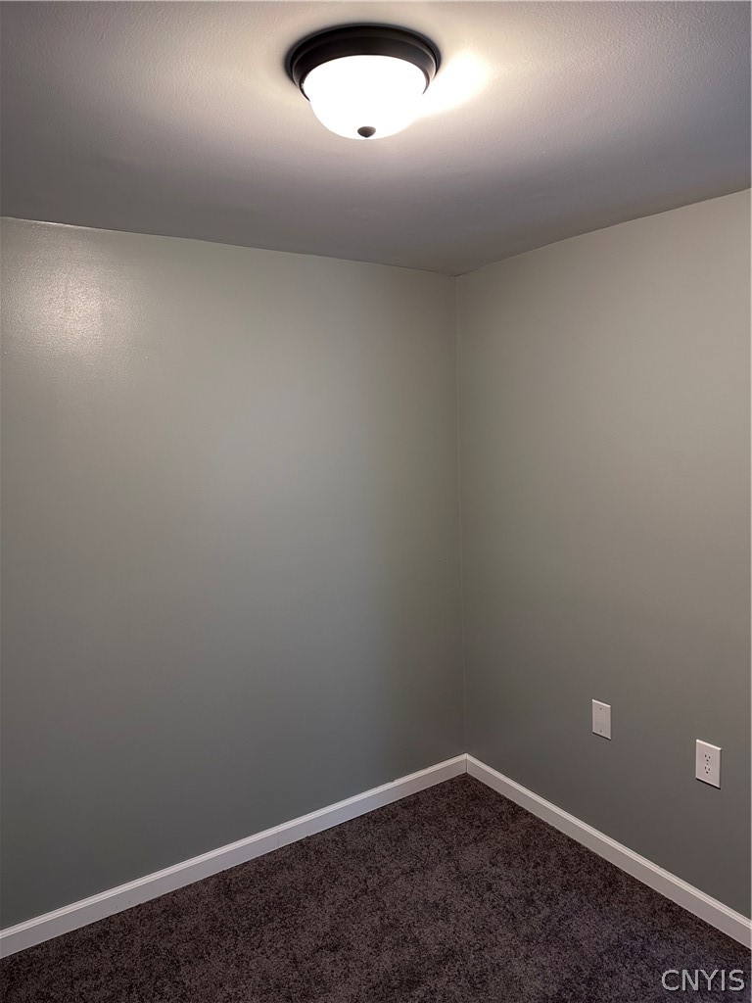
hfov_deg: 56.8
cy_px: 502
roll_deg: +2.2
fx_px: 695
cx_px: 376
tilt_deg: -5.5
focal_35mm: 24
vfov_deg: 71.6
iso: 400
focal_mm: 6.86
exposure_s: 1/60
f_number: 1.78
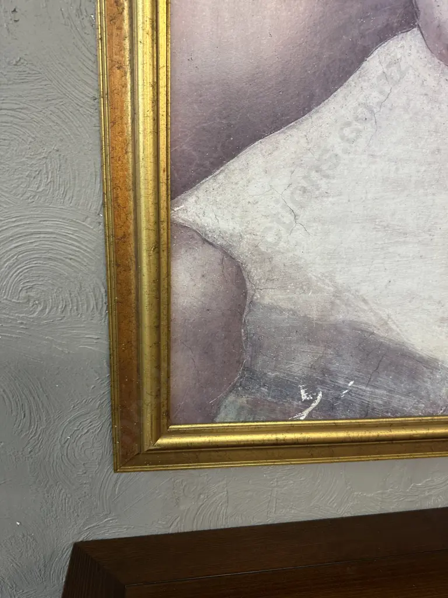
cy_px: 299
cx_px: 224
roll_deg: -3.1
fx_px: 414
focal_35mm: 24
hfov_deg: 56.8
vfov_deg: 71.6
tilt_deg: -19.6
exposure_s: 1/50
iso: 160
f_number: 1.78
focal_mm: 6.86
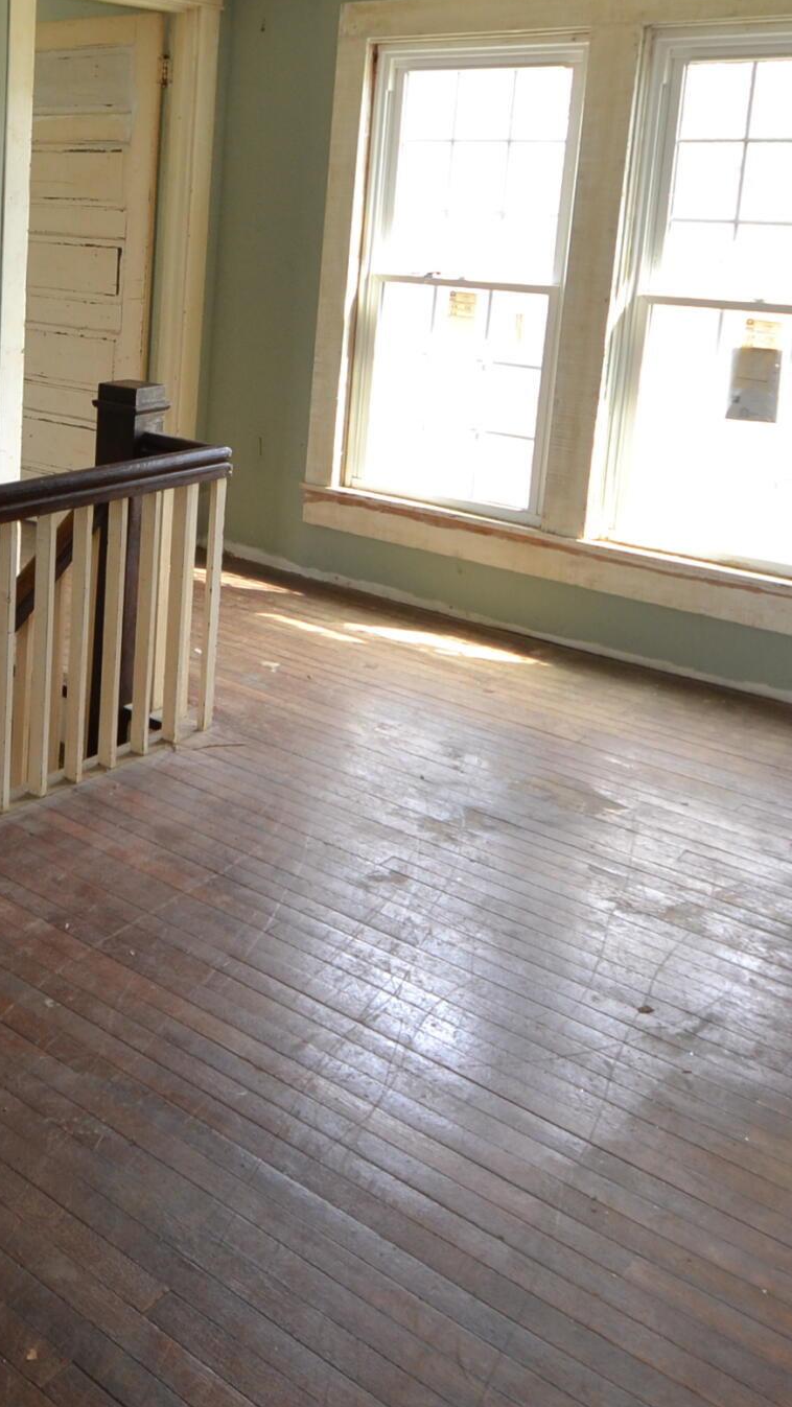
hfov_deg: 31.4
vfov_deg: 54.6
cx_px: 19
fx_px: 1306
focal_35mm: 35
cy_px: 397
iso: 400
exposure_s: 1/60
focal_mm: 10
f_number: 4
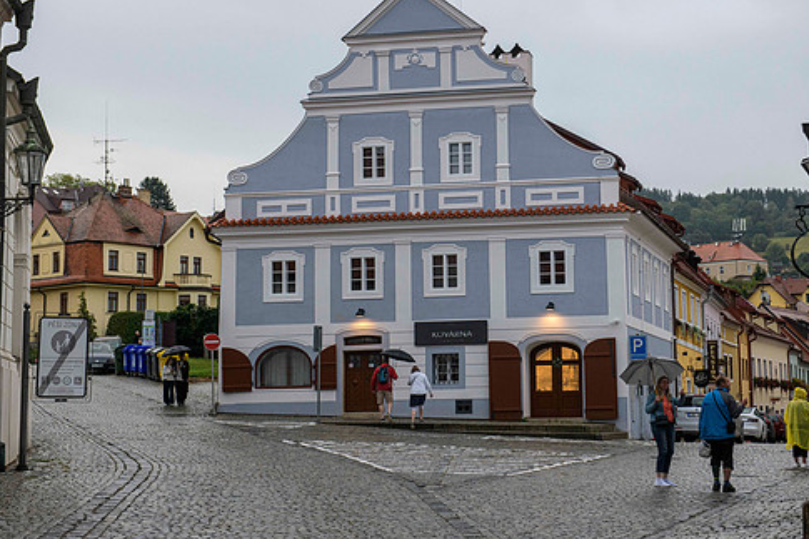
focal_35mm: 67
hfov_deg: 30.0
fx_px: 1505
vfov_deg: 20.3
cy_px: 239
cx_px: 482
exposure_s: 1/125
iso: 1000
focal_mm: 56
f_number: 6.3
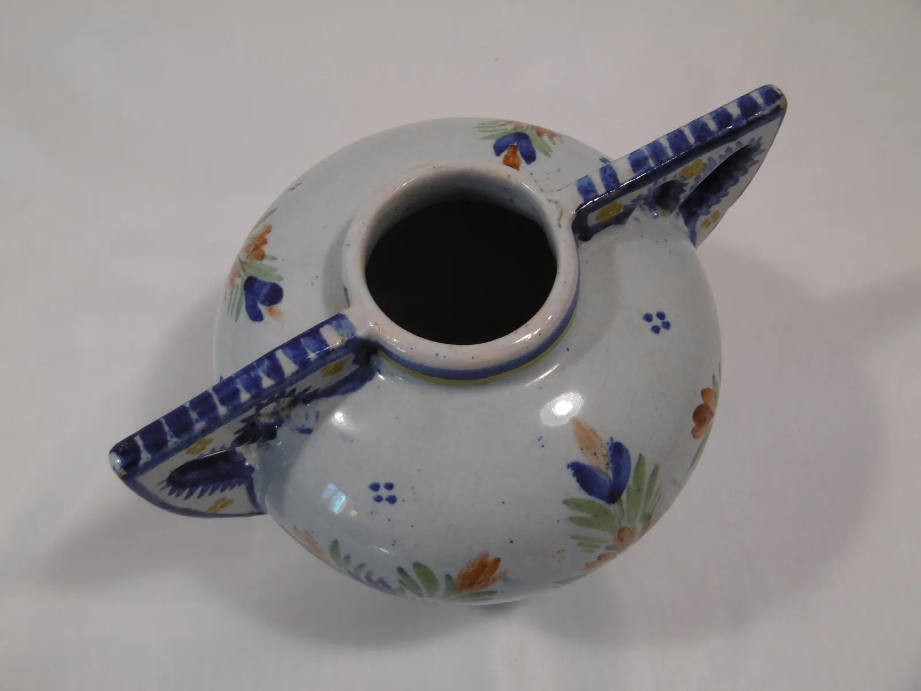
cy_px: 346
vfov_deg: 28.6
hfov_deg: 37.5
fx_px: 1357
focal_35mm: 51
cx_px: 460
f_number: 4
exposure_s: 1/30
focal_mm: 9.2
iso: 100
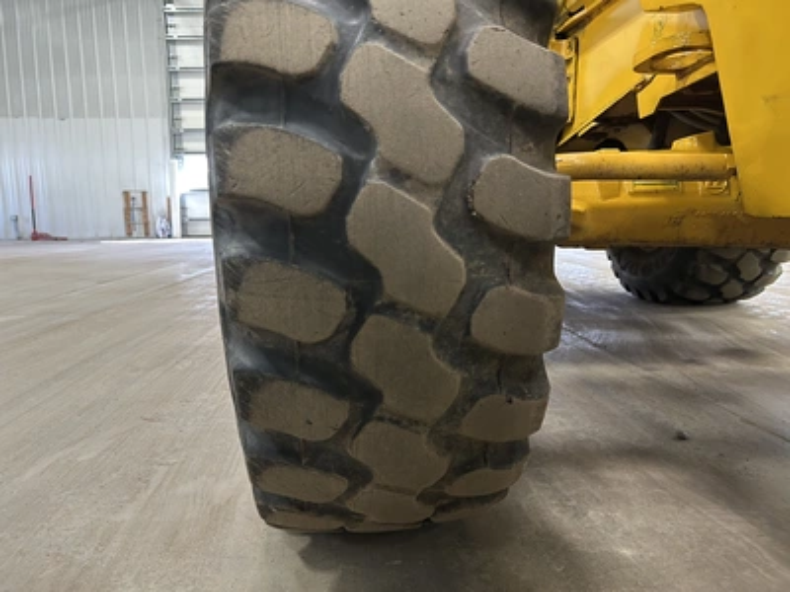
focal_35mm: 26
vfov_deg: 53.1
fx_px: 593
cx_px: 395
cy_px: 296
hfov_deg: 67.3
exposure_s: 1/59
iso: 250
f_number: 1.5
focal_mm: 5.7
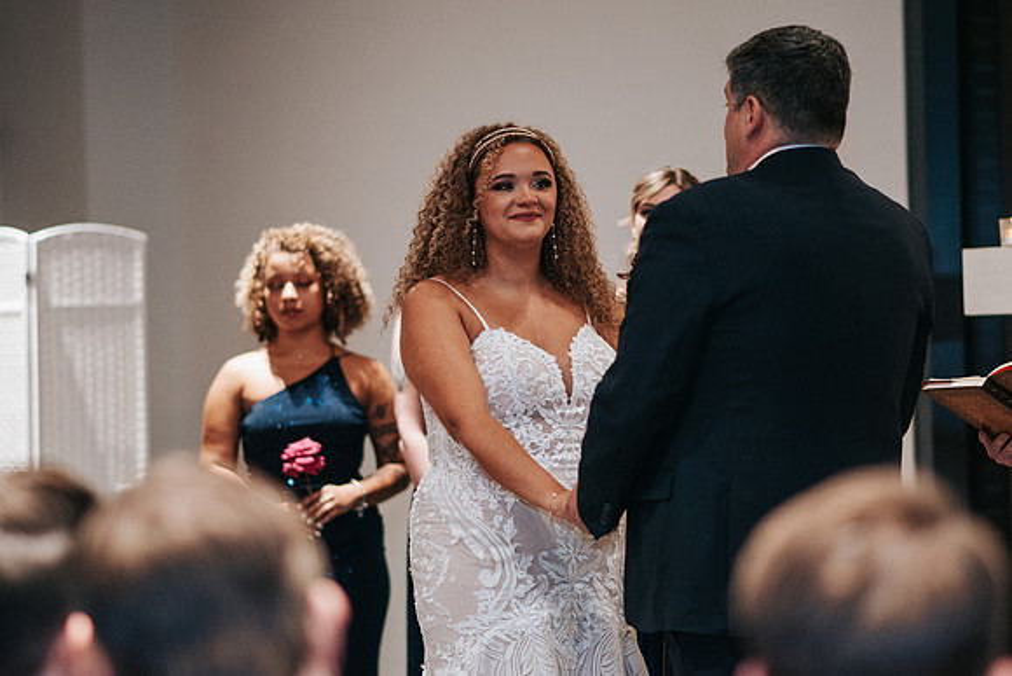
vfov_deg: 10.8
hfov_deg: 16.1
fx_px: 3585
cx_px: 506
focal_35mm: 128
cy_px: 338
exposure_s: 1/160
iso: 800
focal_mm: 85
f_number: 1.8
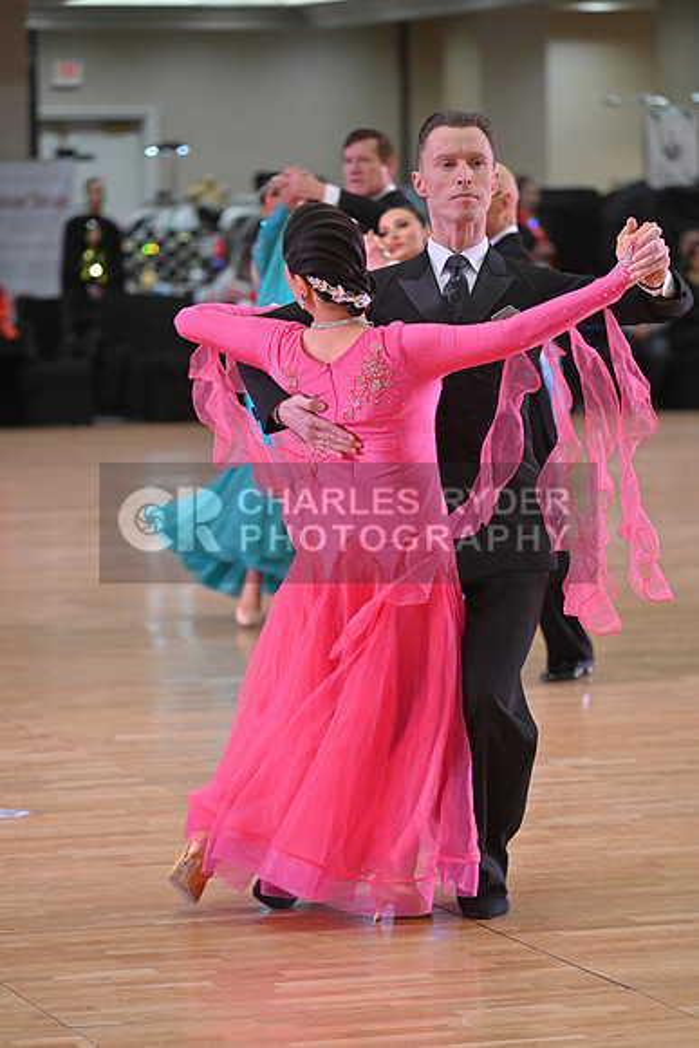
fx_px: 4366
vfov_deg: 13.7
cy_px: 524
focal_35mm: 150
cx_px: 350
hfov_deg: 9.2
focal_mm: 150
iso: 2500
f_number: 4.5
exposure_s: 1/400
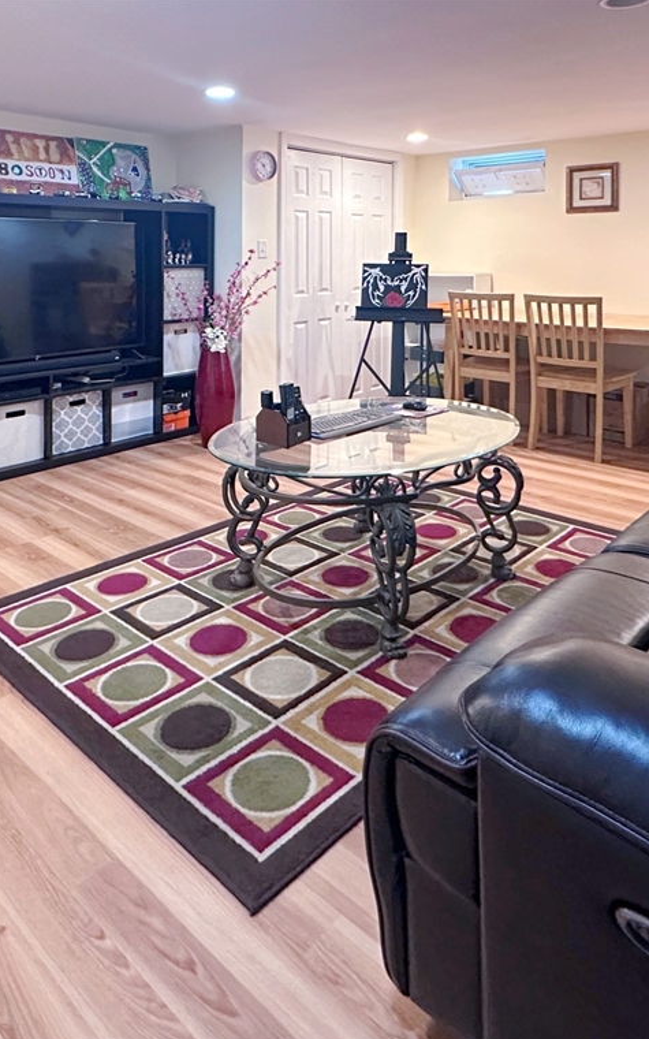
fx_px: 566
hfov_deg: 59.4
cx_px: 279
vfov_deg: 85.1
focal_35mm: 20
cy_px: 522
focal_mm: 2.22
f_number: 2.2
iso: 640
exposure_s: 1/60
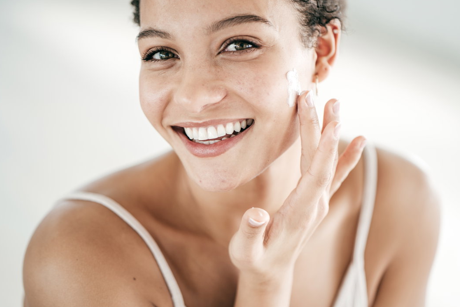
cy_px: 148
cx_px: 251
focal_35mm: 97
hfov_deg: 21.0
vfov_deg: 14.1
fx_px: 1240
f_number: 1.8
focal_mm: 85
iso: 100
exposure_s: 1/125
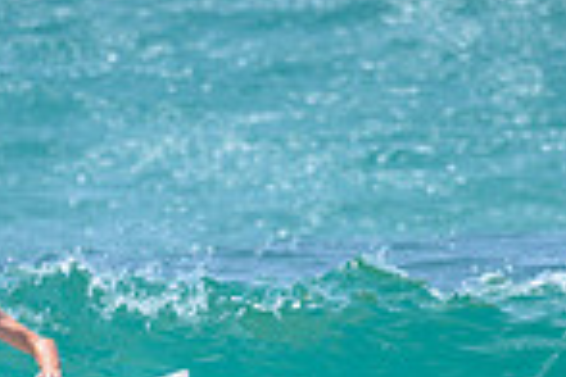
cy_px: 467
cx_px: 200
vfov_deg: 0.4
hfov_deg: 0.7
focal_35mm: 3154
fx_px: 49584
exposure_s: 1/3200
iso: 1000
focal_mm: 800
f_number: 6.3
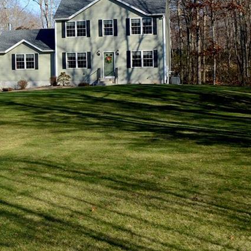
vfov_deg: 24.3
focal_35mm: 70
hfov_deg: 23.1
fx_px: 574
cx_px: -29
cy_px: 58
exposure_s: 1/160
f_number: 13
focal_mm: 34
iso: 250
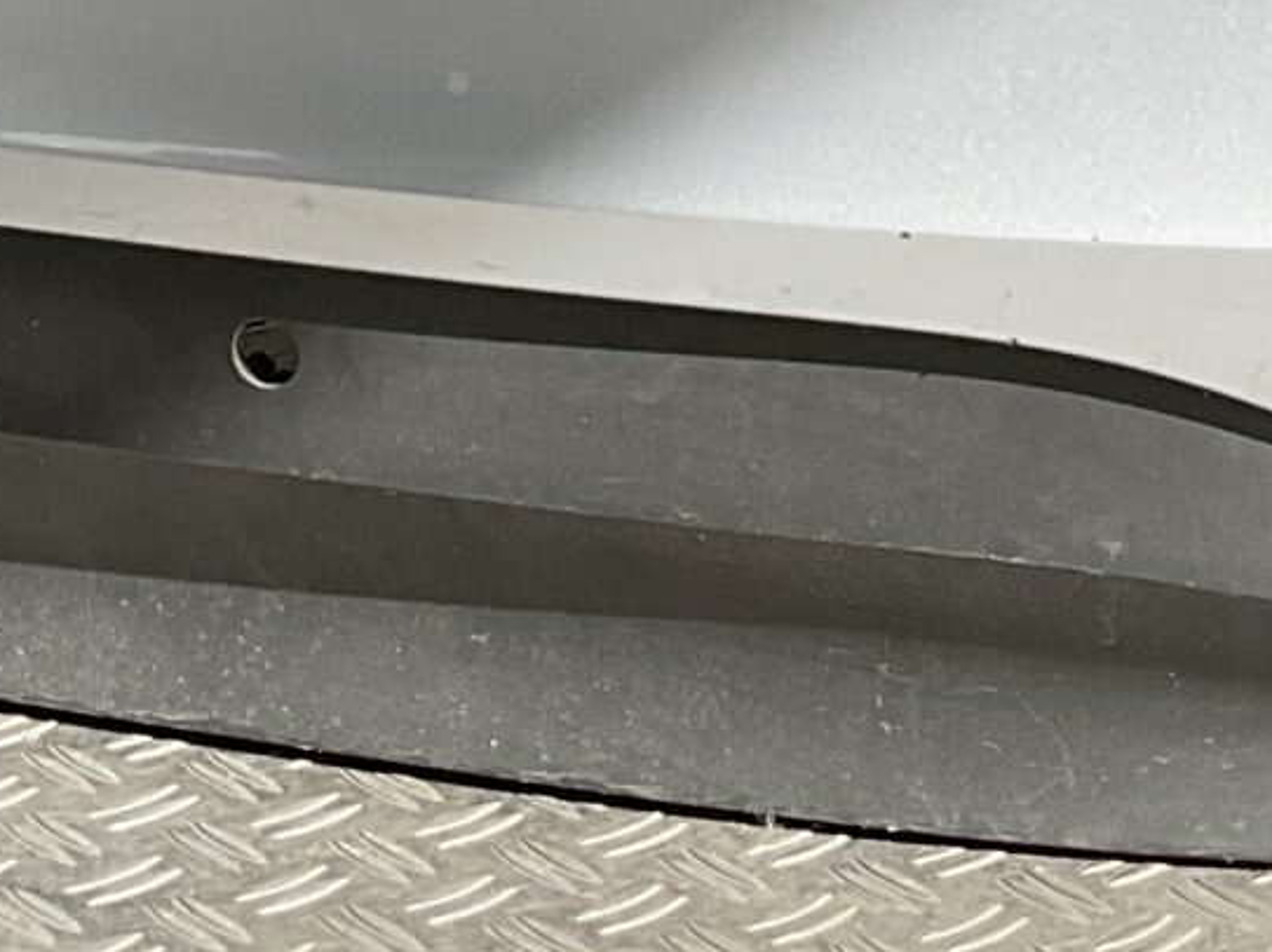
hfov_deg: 14.3
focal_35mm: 137
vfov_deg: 10.2
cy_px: -753
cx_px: 303
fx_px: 5032
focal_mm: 3
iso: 16
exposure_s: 1/781
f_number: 1.8
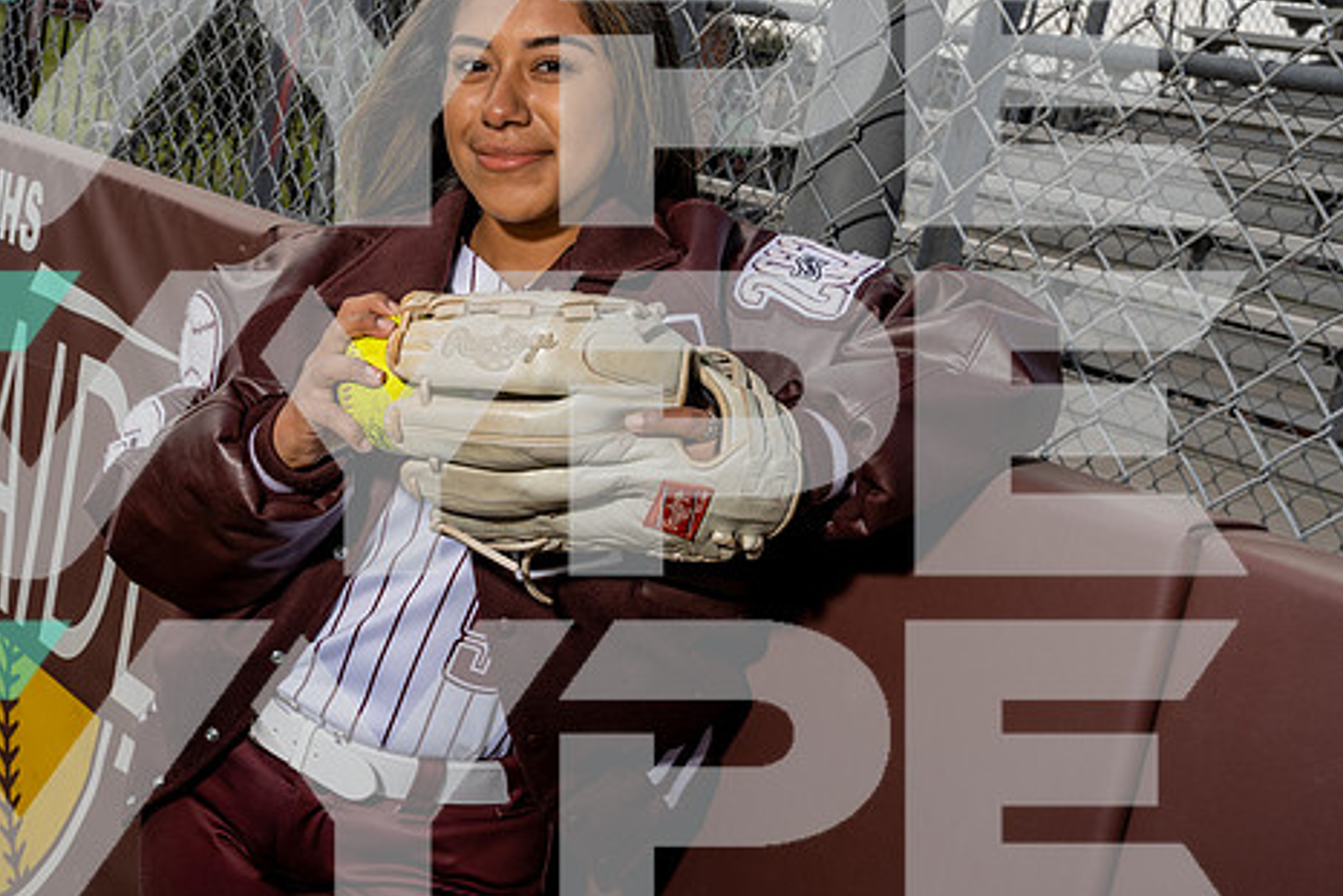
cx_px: 513
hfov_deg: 38.7
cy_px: 425
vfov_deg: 26.5
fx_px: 1903
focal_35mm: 51
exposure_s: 1/250
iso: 100
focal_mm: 41
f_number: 10
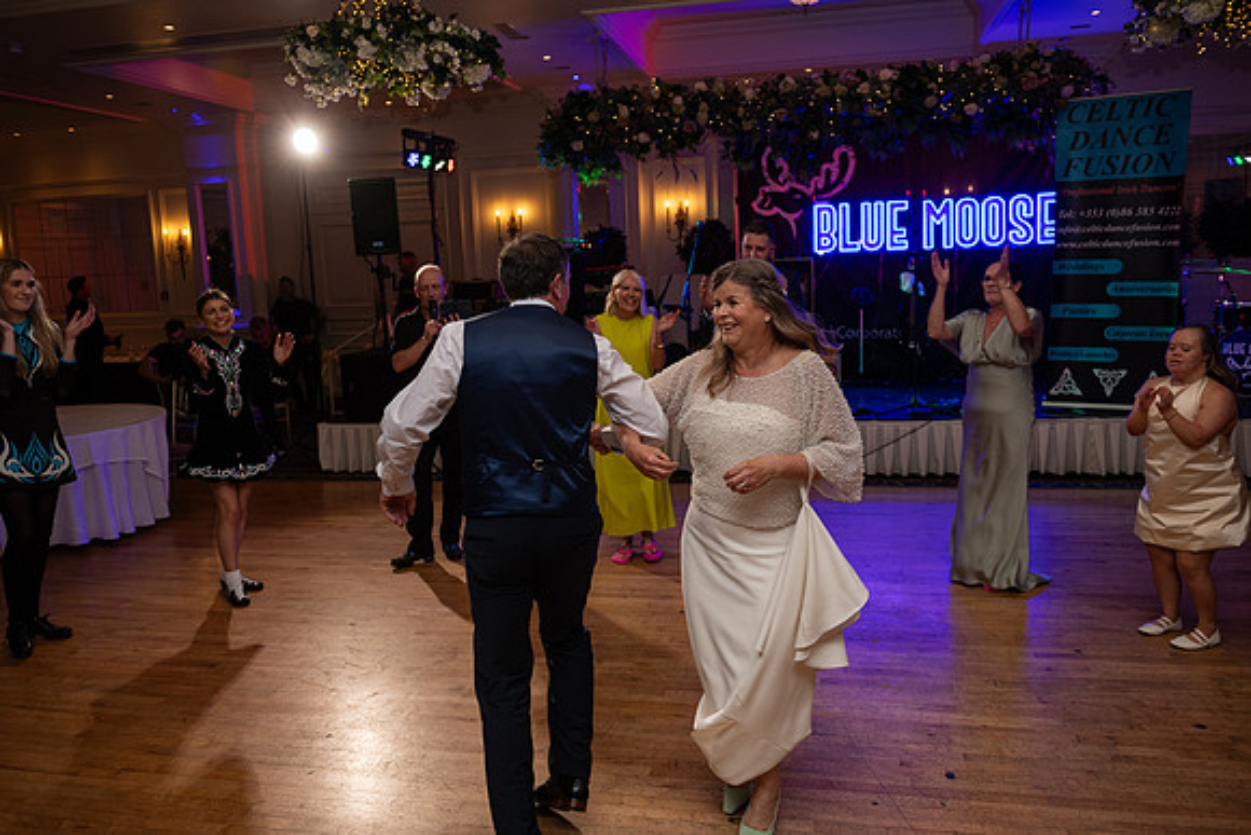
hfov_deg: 67.4
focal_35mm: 27
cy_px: 418
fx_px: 938
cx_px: 626
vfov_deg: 48.0
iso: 500
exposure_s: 1/160
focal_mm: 27
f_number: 3.5
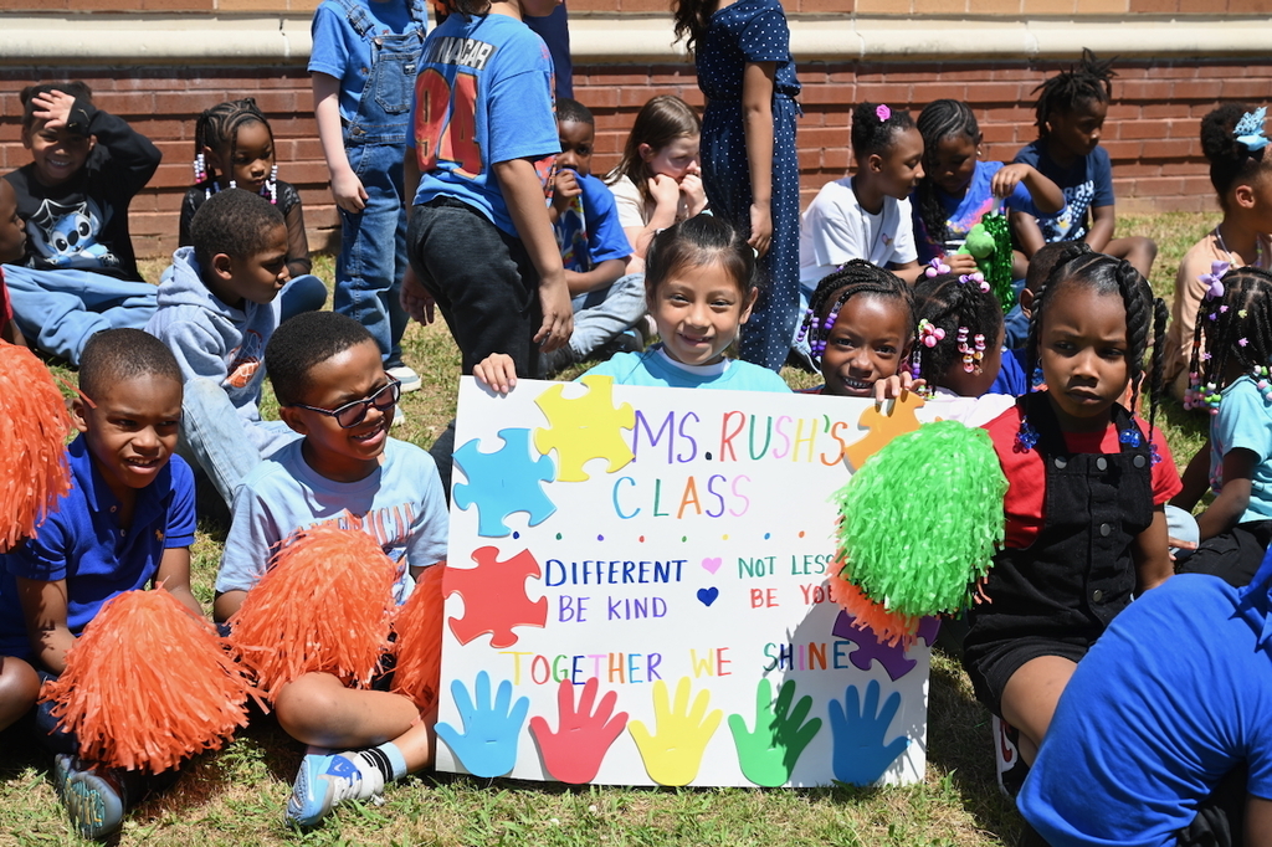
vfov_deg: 23.8
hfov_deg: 35.1
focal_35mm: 57
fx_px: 2013
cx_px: 636
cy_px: 424
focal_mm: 57
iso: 100
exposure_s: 1/320
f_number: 6.3
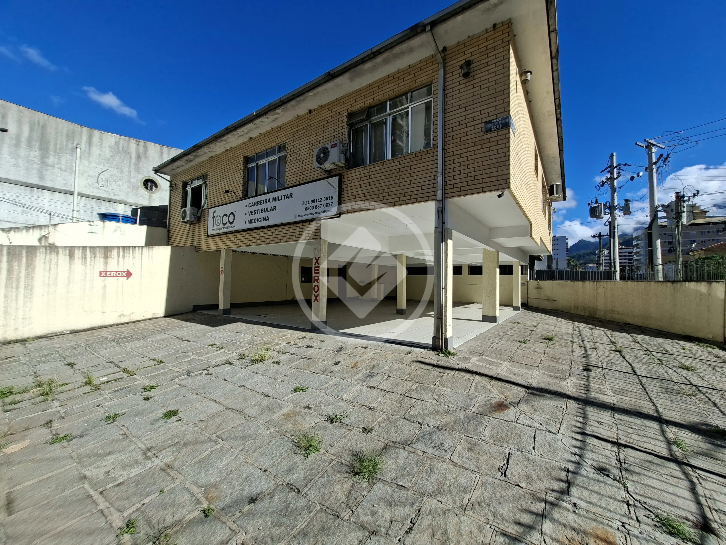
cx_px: 363
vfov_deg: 89.9
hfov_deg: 106.2
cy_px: 272
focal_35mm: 13
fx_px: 273
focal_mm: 1.74
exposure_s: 1/1319
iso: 40
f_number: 2.2
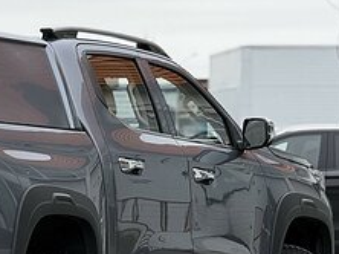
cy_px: 234
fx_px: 2896
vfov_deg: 5.0
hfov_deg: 6.7
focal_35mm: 296
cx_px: -17
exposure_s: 1/240
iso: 50
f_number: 2.8
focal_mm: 15.66
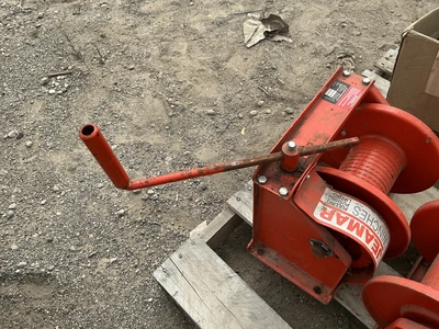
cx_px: 220
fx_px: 355
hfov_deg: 63.4
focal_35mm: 28
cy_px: 164
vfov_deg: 49.7
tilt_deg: -55.0
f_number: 1.8
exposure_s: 1/792
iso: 25
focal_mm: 3
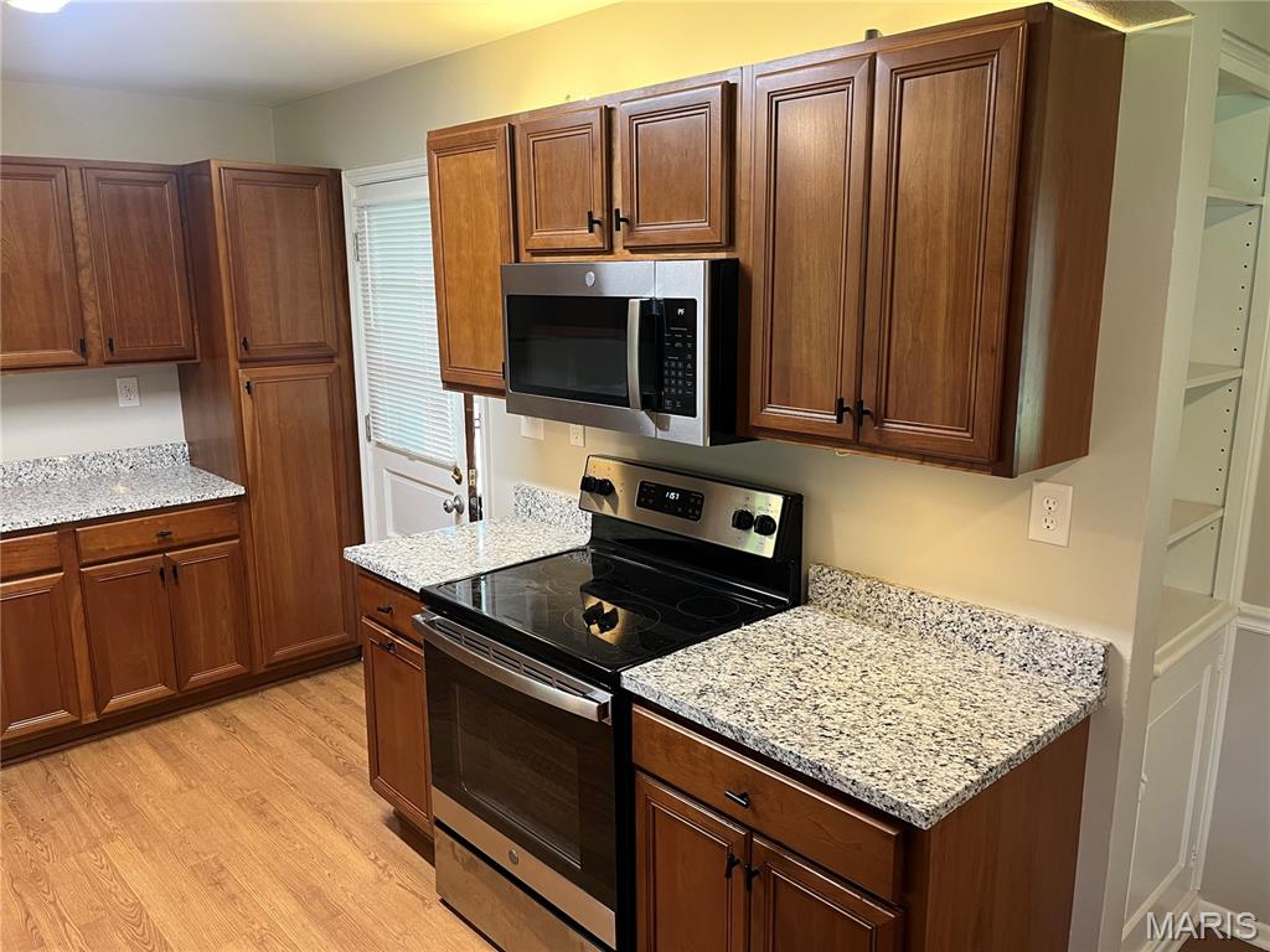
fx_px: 954
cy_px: 476
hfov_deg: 67.3
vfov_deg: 53.1
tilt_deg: -12.2
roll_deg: +0.2
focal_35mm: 26
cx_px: 635
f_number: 1.6
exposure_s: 1/60
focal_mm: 5.1
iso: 125
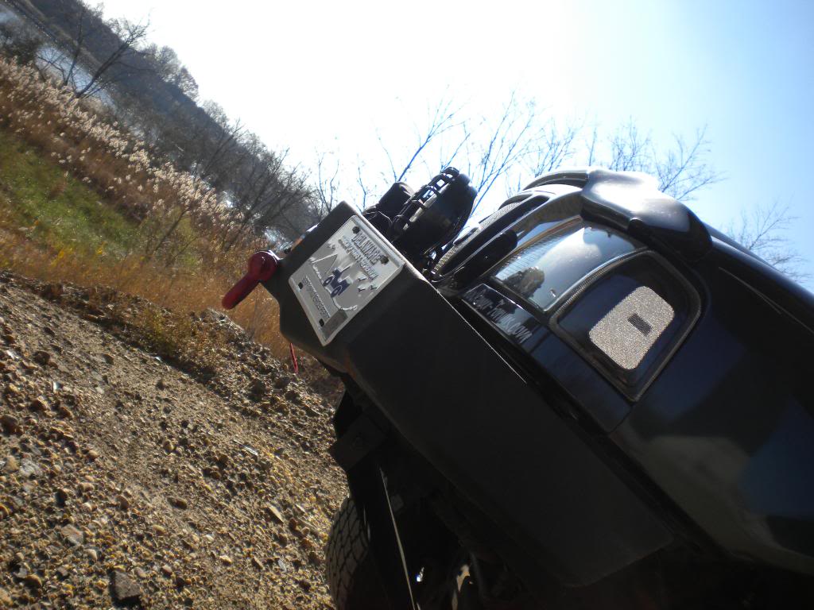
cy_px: 305
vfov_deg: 40.7
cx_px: 407
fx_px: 823
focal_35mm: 35
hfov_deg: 52.6
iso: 80
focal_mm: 6.3
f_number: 4.6
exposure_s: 1/560
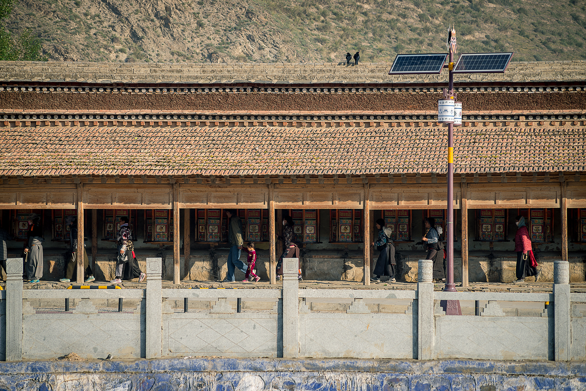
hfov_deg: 12.1
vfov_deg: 8.1
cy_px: 196
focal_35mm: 170
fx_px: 2768
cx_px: 293
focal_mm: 170
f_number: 8
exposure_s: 1/200
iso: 140
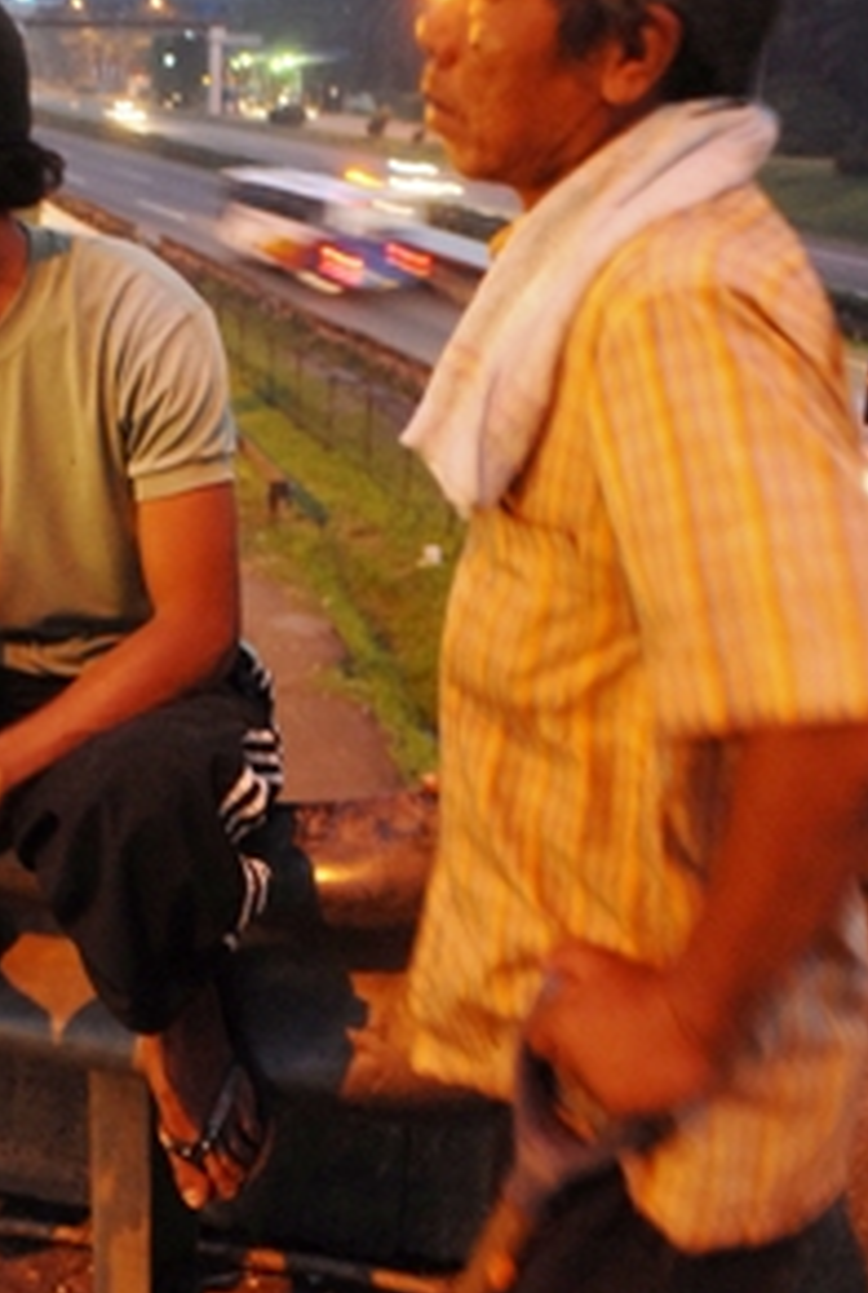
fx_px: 1656
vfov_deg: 42.7
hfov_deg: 29.0
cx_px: 248
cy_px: 677
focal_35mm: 46
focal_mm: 20
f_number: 2.8
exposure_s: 1/5
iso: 640
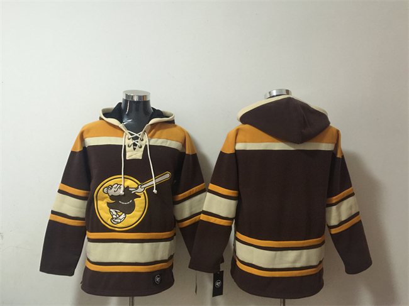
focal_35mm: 29
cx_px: 204
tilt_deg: -0.4
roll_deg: -2.3
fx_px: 343
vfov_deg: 48.2
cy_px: 153
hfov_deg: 61.7
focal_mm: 4.15
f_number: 2.2
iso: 100
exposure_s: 1/10
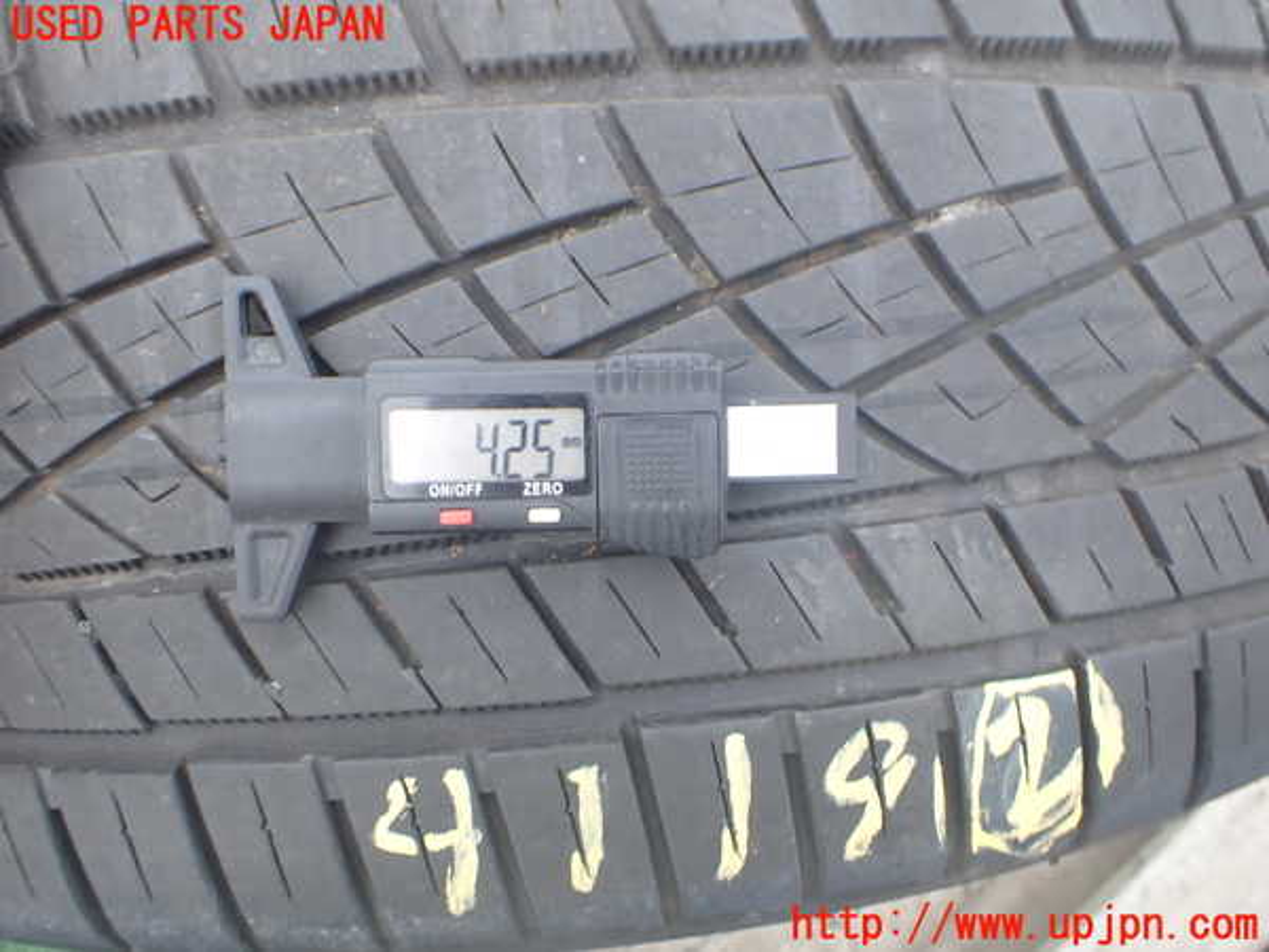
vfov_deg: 46.8
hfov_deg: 60.0
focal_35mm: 30
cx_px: 634
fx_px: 1100
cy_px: 476
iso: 125
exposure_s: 1/125
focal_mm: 5.4
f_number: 2.3
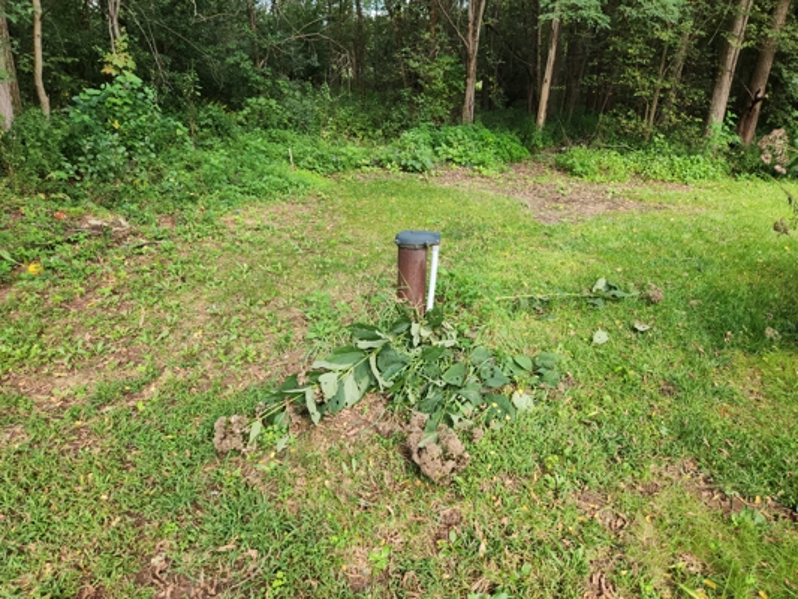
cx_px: 399
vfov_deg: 58.9
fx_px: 530
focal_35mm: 23
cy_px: 300
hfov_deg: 73.9
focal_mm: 5.4
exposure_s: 1/120
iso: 20
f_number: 1.8
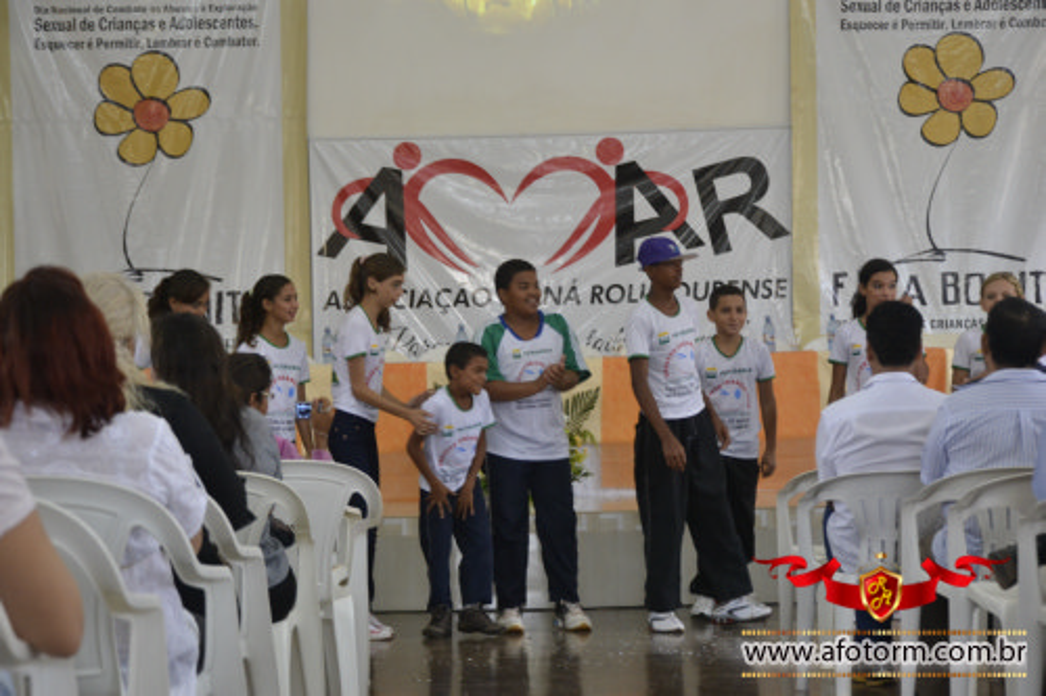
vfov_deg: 14.7
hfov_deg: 21.9
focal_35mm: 93
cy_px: 348
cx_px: 523
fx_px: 2701
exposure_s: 1/80
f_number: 5
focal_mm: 62
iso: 1600
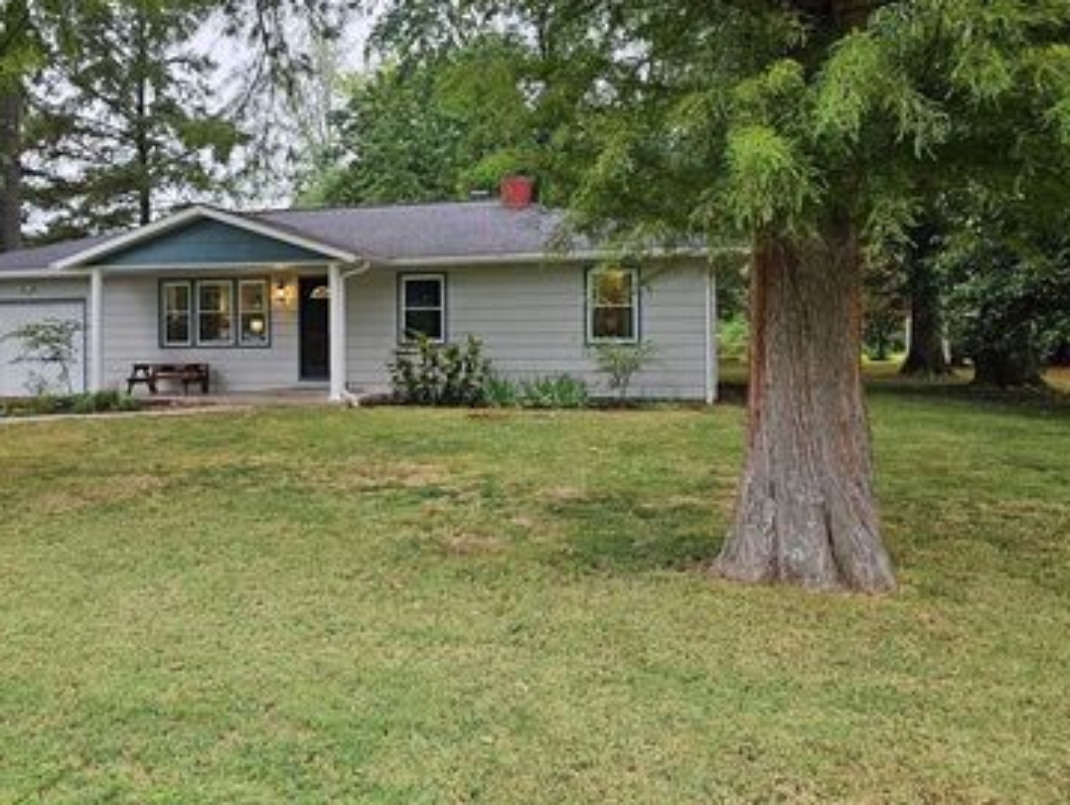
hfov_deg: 55.6
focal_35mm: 32
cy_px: 321
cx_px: 355
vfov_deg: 44.0
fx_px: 990
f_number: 1.7
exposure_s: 1/180
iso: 100
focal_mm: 6.3
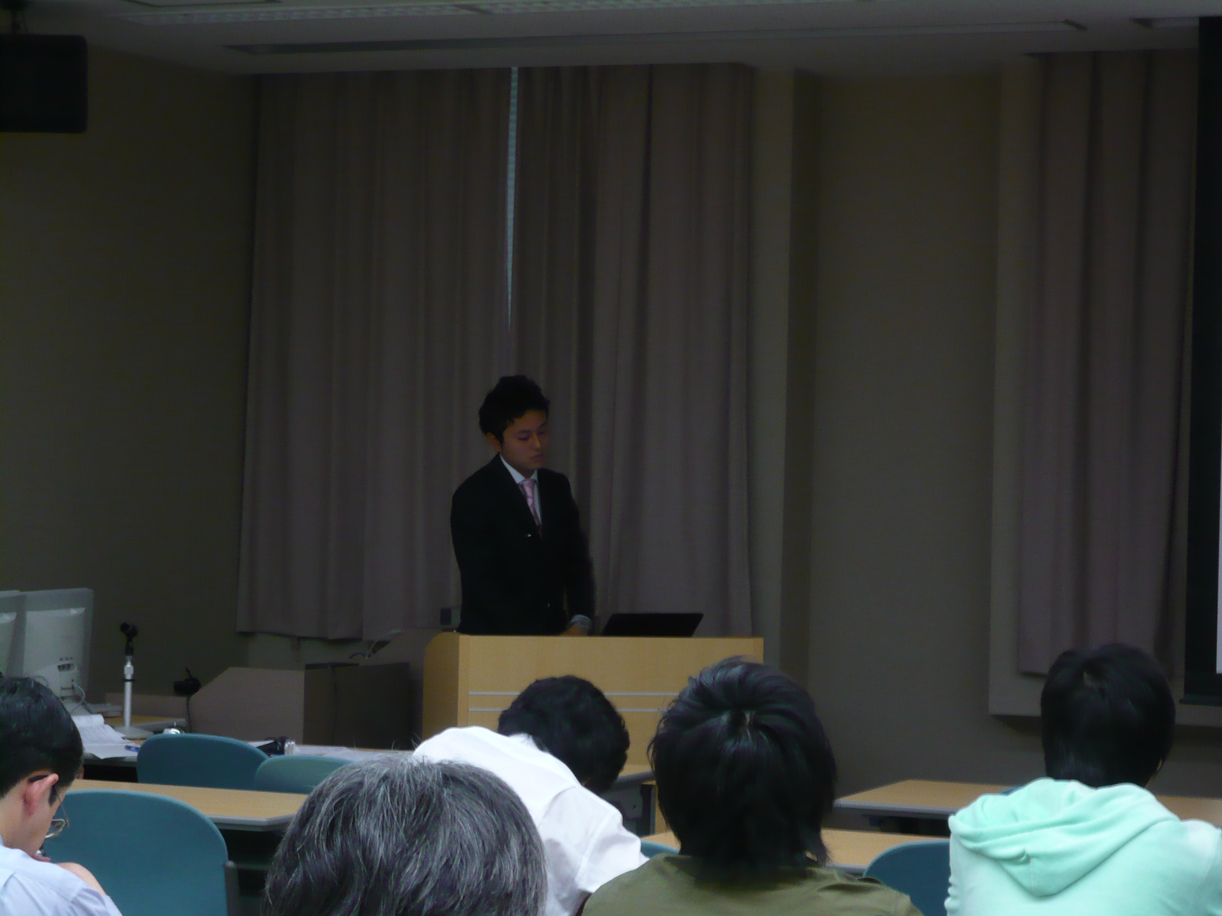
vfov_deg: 14.8
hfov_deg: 19.6
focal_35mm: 100
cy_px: 458
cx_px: 611
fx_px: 3530
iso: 200
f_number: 5.6
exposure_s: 1/8
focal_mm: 16.4
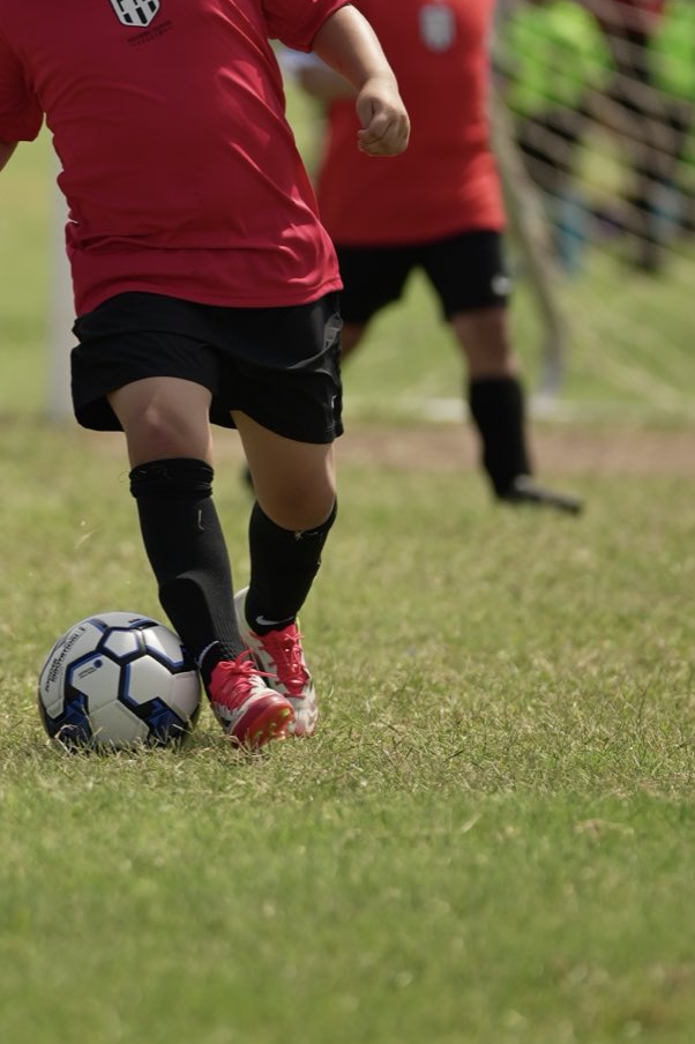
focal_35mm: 531
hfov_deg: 2.6
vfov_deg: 3.9
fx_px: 15387
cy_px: 238
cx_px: 135
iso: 160
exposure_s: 1/2500
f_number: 2.8
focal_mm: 200
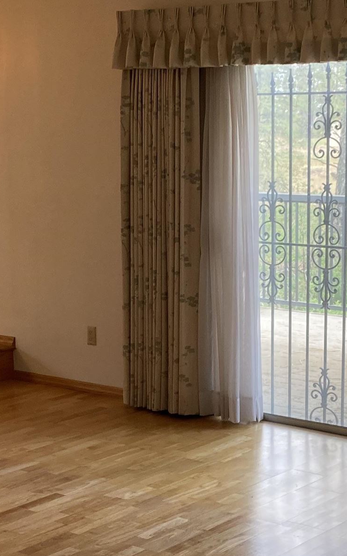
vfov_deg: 26.8
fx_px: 1165
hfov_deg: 16.9
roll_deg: +0.6
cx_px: 206
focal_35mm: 77
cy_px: 307
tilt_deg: -9.0
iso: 40
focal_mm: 3.99
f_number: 1.8
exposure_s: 1/60
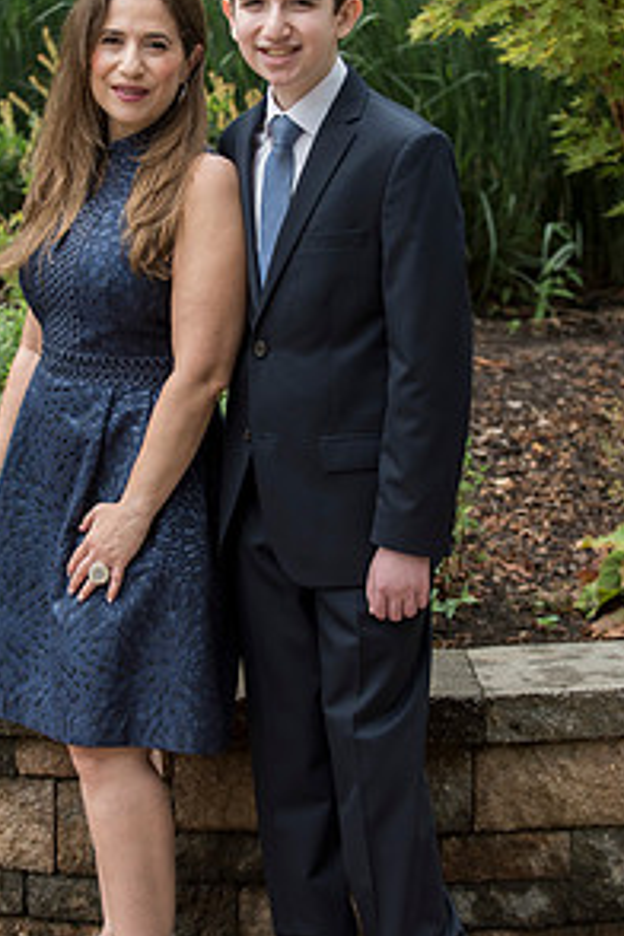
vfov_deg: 19.1
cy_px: 385
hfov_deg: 12.8
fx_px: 2782
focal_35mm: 107
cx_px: 220
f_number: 3.5
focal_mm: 70
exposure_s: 1/800
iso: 400
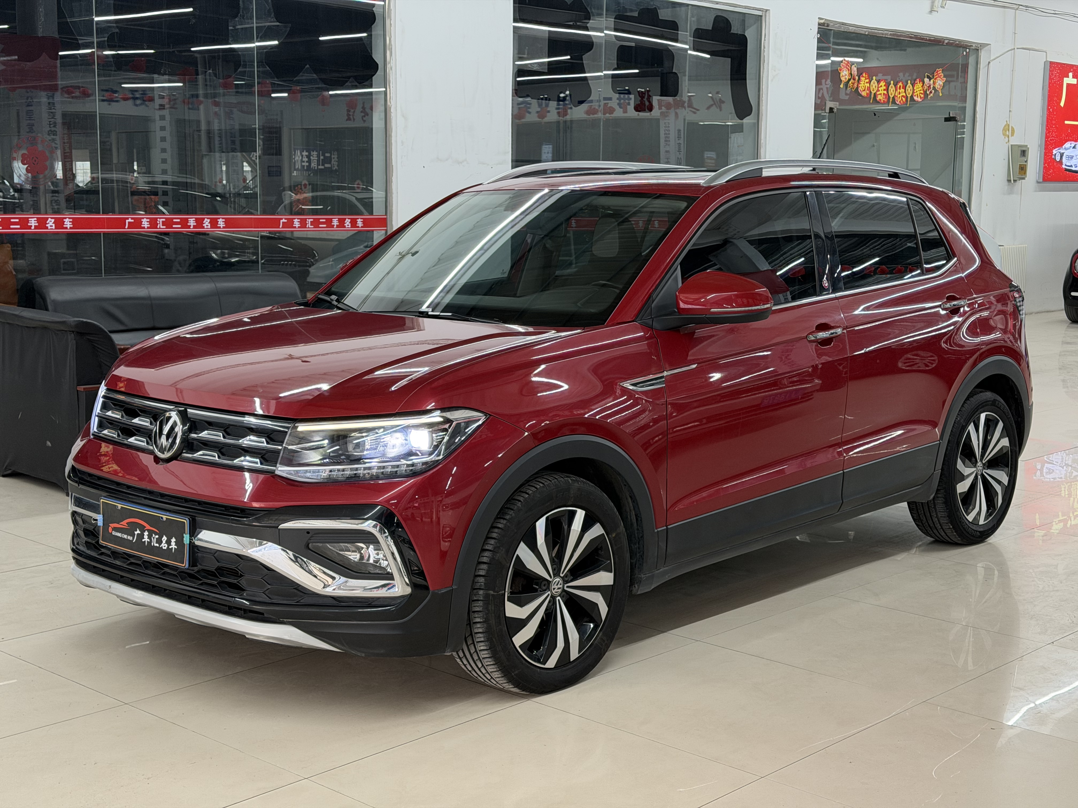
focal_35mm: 48
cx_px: 539
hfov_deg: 39.7
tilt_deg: -8.4
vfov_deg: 30.3
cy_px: 404
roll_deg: +0.0
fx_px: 1495
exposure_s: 1/50
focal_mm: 6.76
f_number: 1.78
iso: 125
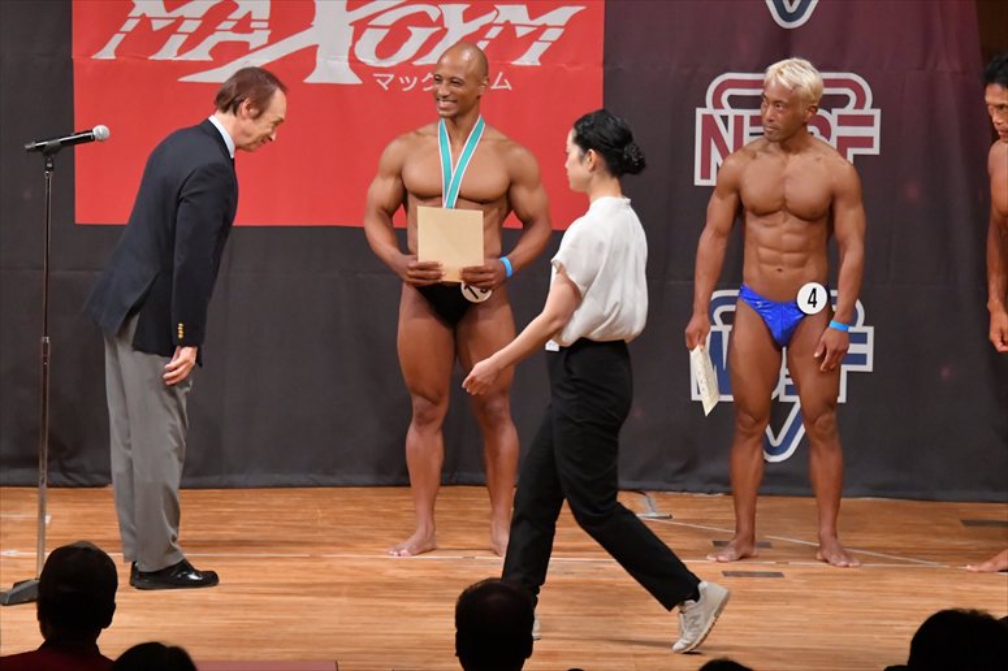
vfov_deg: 5.4
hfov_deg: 8.1
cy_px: 336
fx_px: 7137
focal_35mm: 255
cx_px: 504
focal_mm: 170
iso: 9000
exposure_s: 1/400
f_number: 5.6
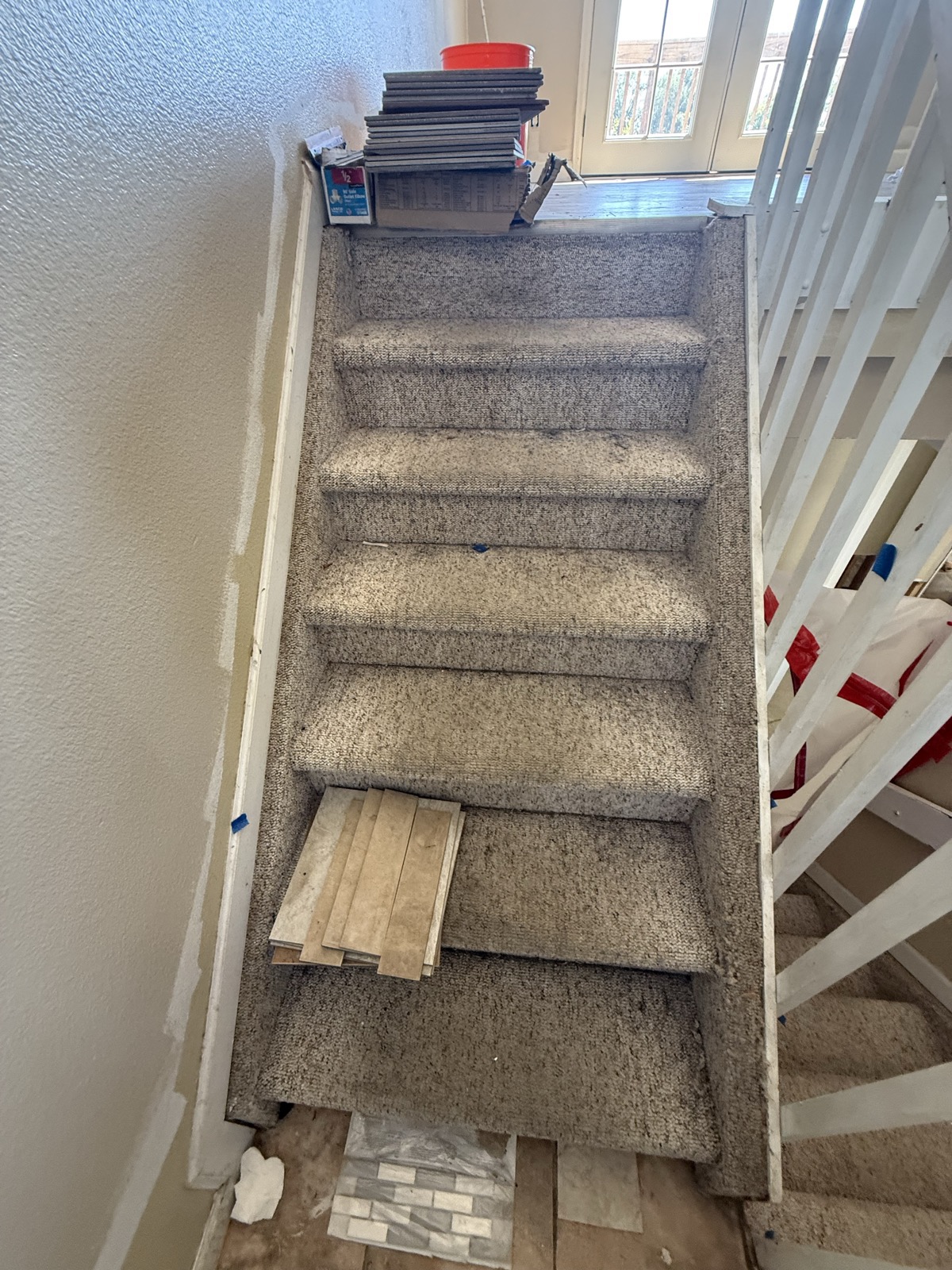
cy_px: 635
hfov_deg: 85.7
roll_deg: +1.6
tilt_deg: -43.1
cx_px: 476
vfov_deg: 102.1
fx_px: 513
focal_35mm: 14
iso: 320
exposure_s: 1/61
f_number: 2.2
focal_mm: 2.22
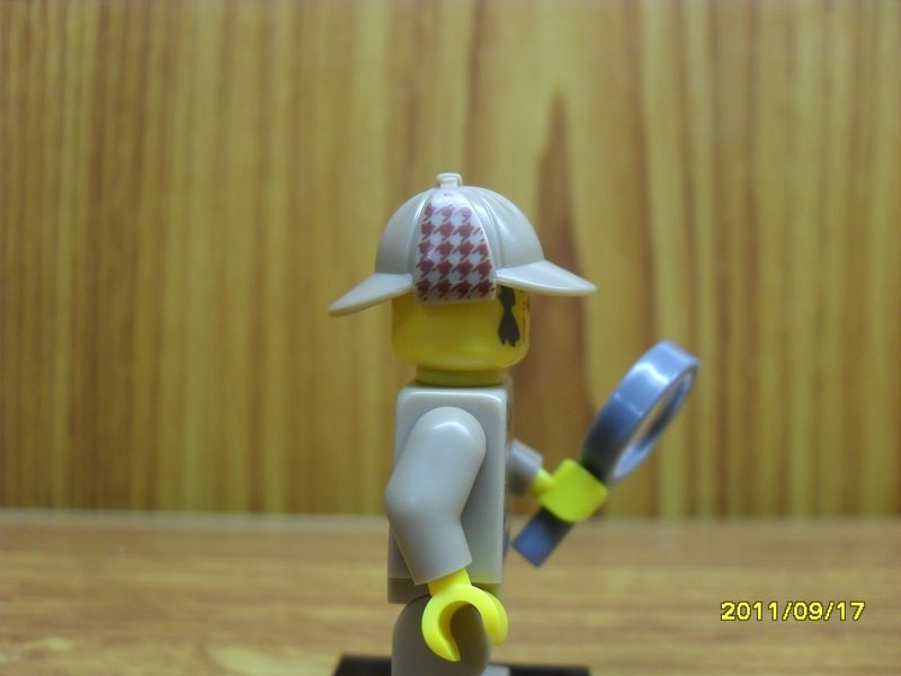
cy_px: 338
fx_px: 911
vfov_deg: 40.7
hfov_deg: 52.6
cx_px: 450
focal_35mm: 35
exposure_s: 1/20
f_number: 2.8
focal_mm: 6.2
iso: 200
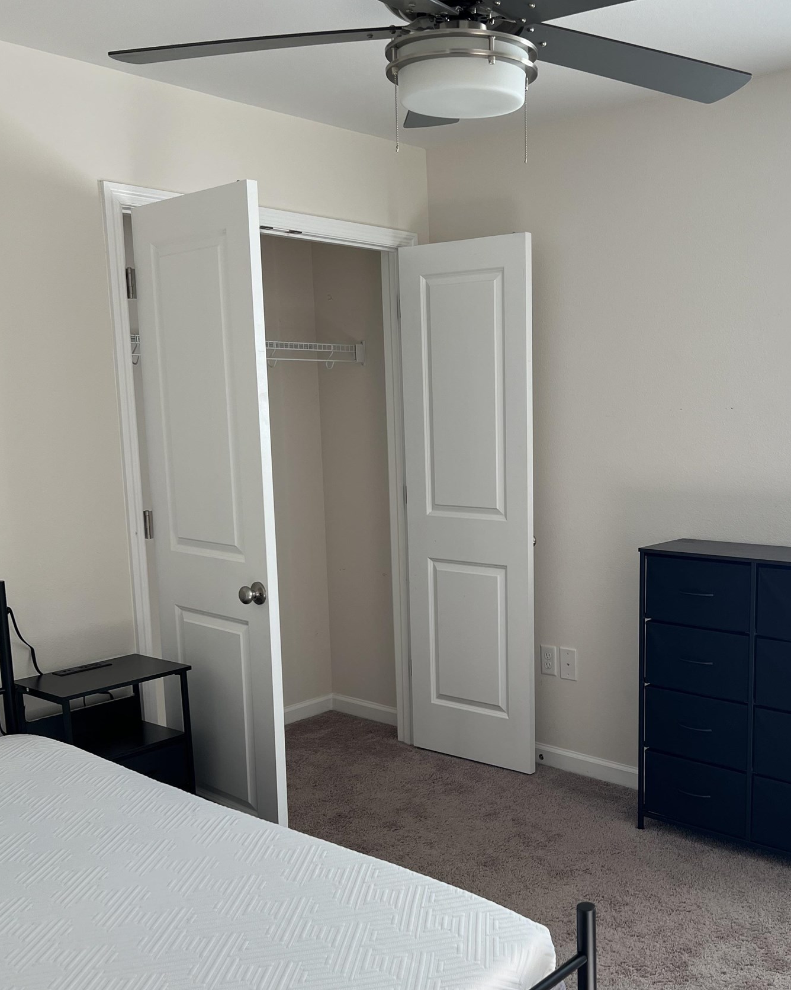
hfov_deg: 41.9
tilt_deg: -8.9
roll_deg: +1.1
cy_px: 568
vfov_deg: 51.4
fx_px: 1025
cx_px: 493
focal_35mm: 35
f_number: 1.5
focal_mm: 5.7
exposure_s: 1/121
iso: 50
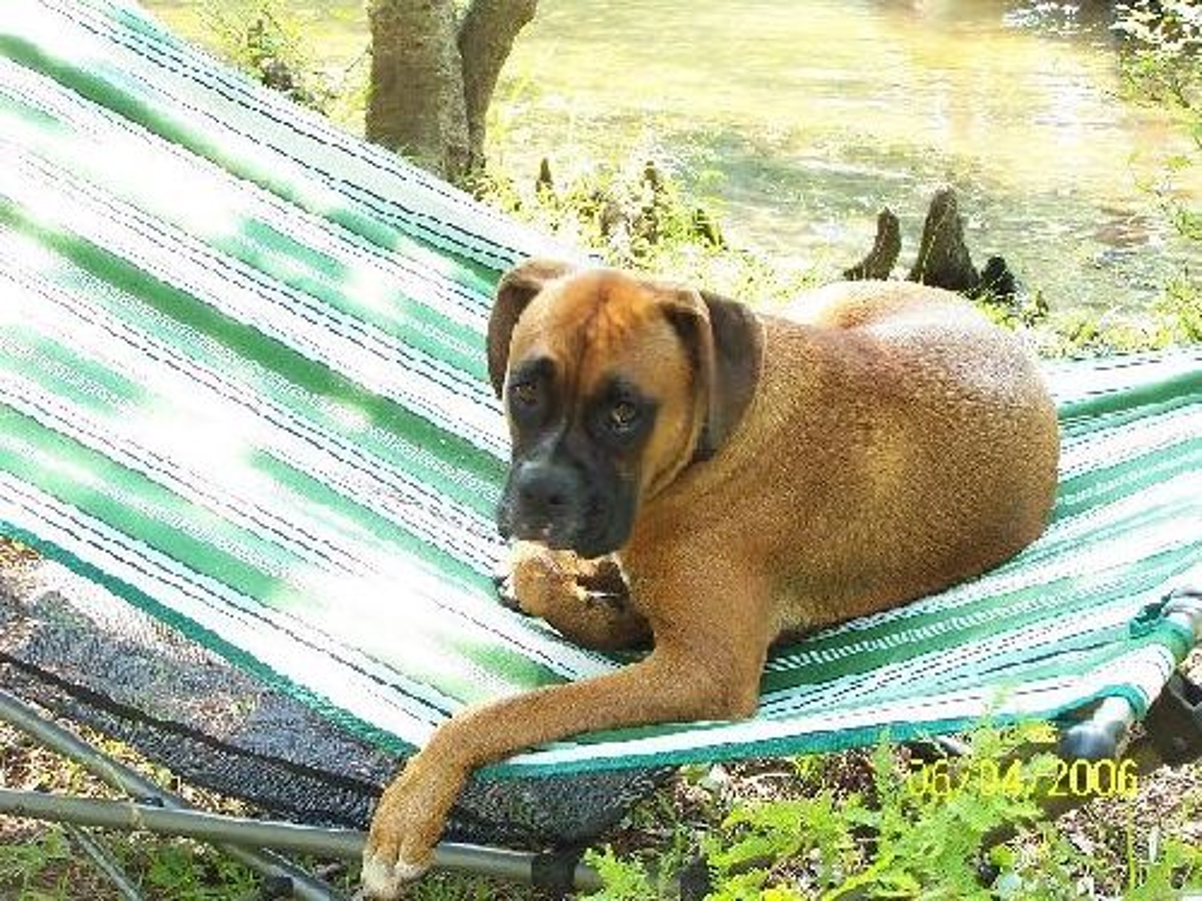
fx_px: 2326
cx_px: 601
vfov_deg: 21.9
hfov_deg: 29.0
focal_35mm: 67
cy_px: 450
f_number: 3.2
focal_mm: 11.1
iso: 80
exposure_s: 1/45
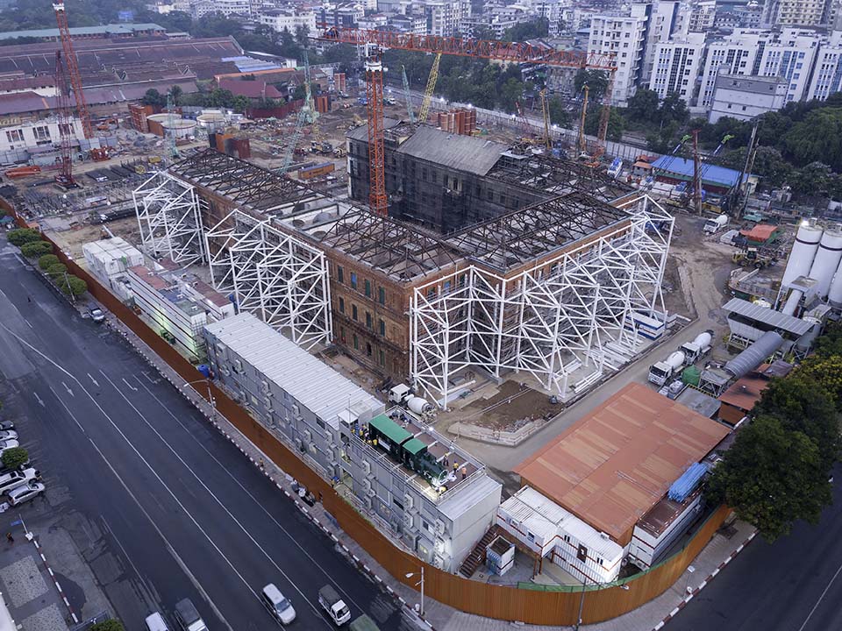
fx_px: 632
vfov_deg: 53.1
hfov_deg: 67.3
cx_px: 421
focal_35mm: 26
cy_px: 316
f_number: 2.2
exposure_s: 1/20
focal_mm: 4.73
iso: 100
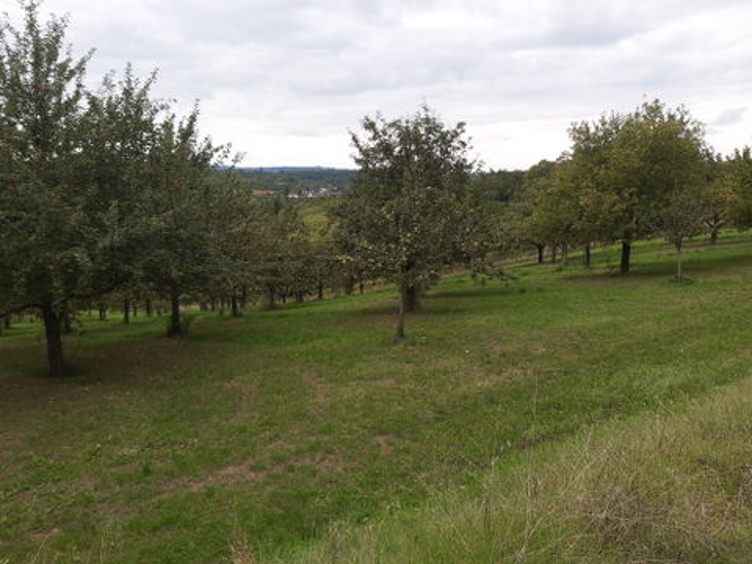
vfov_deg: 53.1
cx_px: 376
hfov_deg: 67.3
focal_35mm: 26
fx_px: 565
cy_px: 282
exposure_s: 1/1030
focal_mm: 4.75
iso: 40
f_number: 1.7
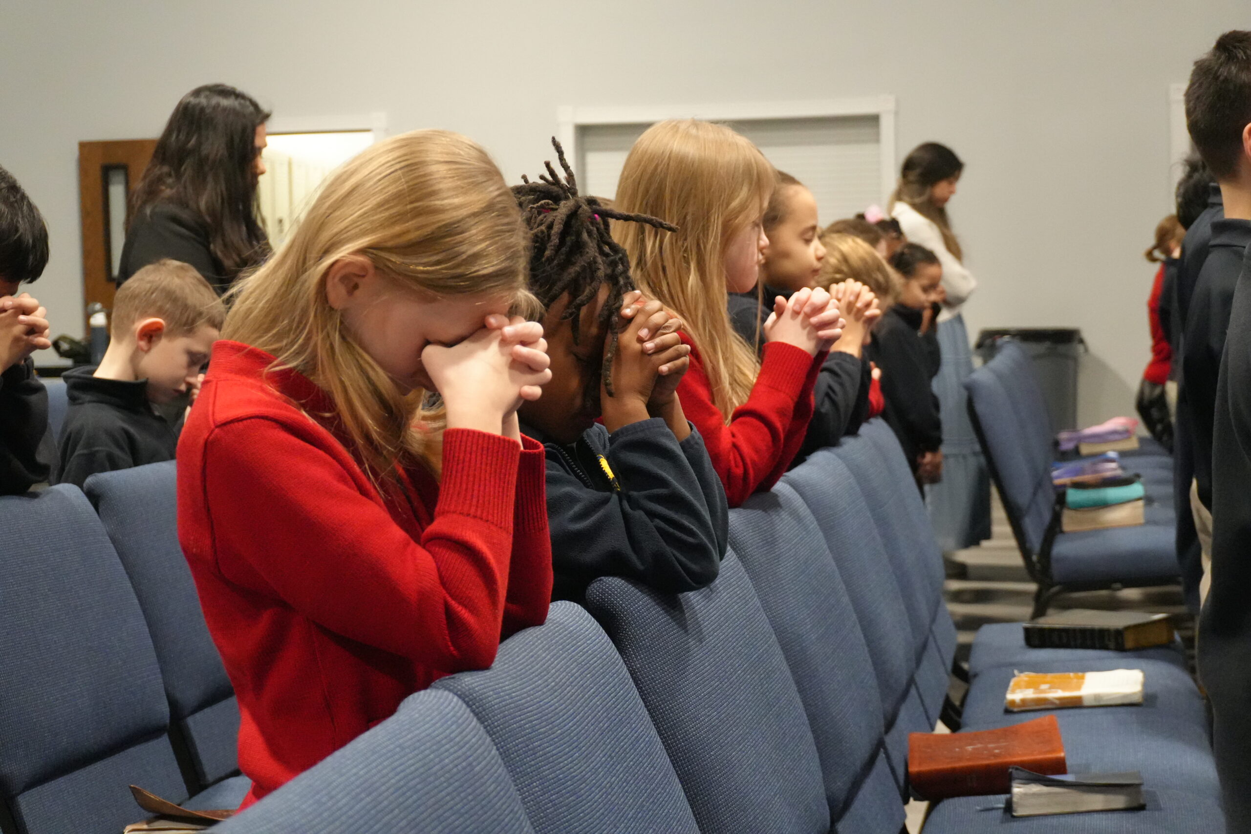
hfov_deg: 31.2
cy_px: 417
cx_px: 626
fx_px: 2241
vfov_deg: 21.1
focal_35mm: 64
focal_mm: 43
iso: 6400
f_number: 5.6
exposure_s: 1/100
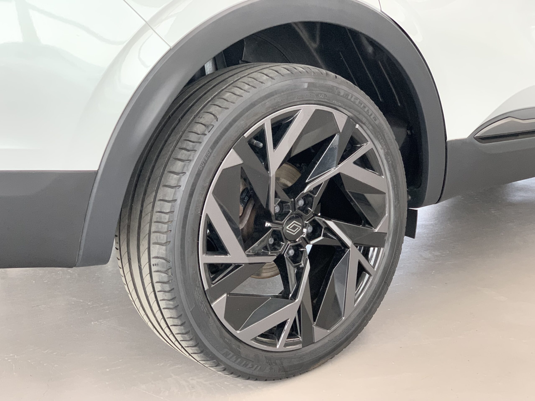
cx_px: 268
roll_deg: +0.4
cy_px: 200
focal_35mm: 52
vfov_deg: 28.0
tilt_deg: -14.2
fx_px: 804
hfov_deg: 36.8
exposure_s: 1/60
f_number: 2.4
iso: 500
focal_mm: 6
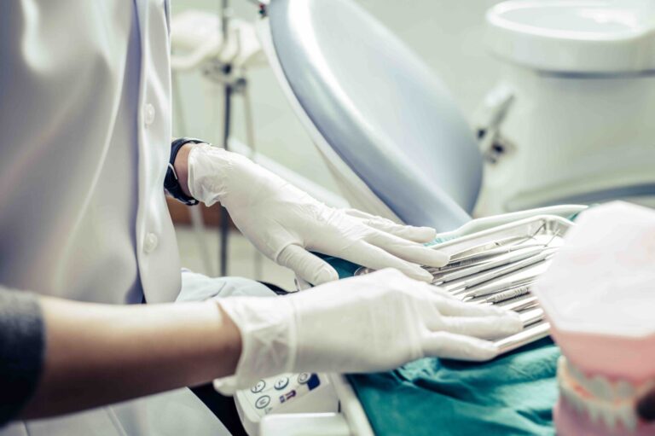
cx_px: 328
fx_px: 909
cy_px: 218
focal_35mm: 50
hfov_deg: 39.6
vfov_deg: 27.0
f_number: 2.8
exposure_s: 1/60
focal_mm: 50
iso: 400
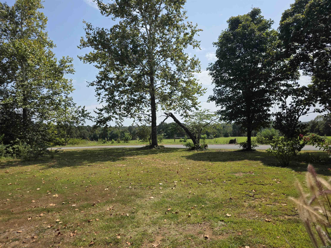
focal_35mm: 23
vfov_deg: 58.9
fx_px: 220
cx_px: 166
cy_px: 124
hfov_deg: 73.9
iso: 80
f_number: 1.7
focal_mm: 6.3
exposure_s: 1/6355
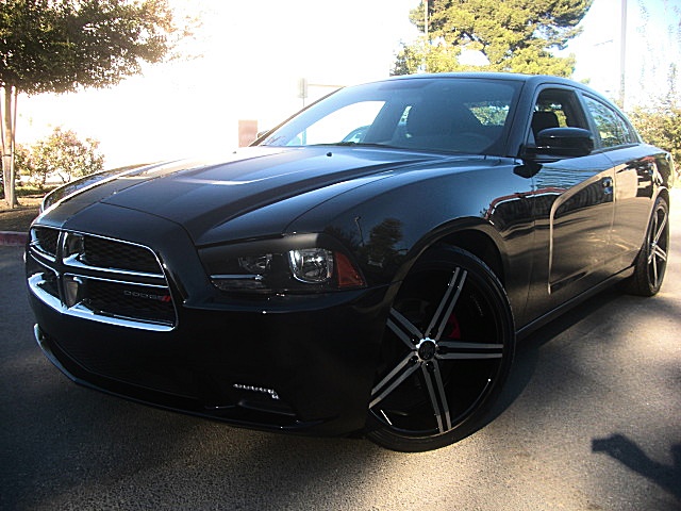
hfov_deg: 51.4
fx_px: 708
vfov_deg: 39.7
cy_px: 256
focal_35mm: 36
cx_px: 340
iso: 50
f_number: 2.8
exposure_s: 1/160
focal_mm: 6.3
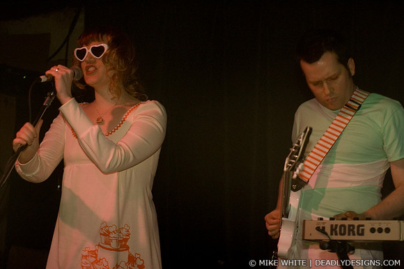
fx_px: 673
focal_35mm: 60
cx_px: 202
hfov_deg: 33.4
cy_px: 134
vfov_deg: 22.6
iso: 800
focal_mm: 40
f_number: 2.8
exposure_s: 1/25
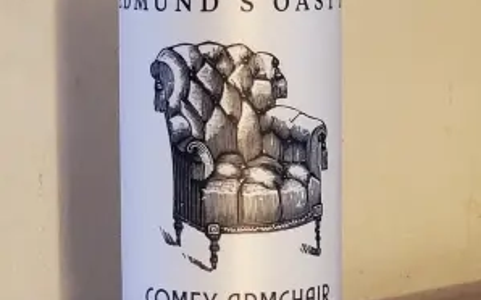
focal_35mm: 74
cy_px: 148
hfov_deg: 27.9
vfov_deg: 17.6
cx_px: 240
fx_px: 970
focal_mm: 6
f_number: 2.4
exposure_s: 1/15
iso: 640
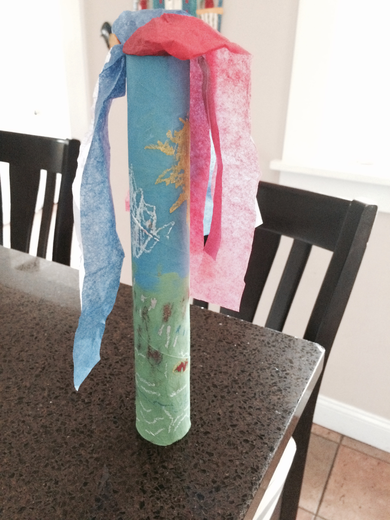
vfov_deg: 61.7
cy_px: 260
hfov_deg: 48.2
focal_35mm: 29
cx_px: 195
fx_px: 436
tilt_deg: -27.0
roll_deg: -0.4
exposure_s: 1/15
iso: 640
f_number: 2.2
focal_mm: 4.15
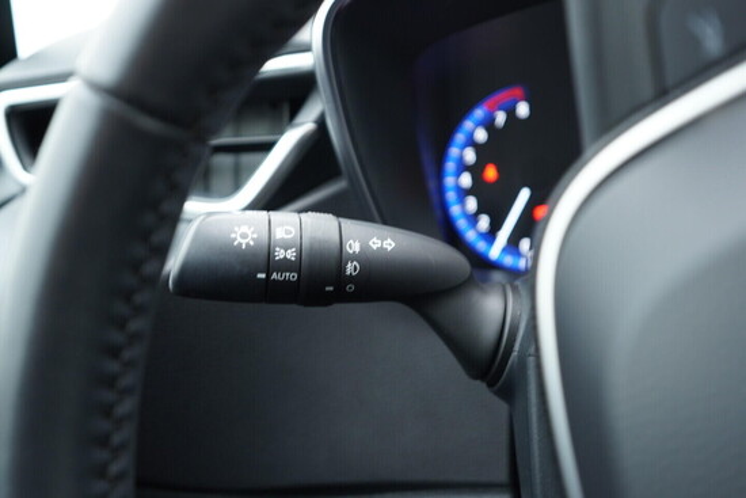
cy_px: 249
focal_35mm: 36
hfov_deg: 53.1
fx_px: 746
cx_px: 373
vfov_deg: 36.9
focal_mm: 24
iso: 400
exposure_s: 1/40
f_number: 2.8
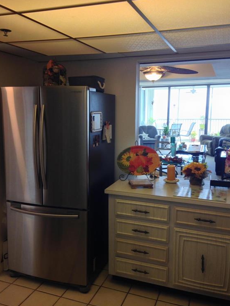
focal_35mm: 34
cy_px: 156
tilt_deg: -9.7
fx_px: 301
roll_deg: +0.2
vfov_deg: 53.9
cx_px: 114
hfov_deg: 41.8
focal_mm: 4.12
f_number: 2.4
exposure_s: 1/24
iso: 50
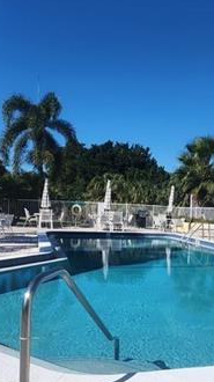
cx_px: 132
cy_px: 220
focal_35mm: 33
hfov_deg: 35.4
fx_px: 334
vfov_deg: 59.2
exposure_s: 1/3697
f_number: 2.2
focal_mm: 2.2
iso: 50
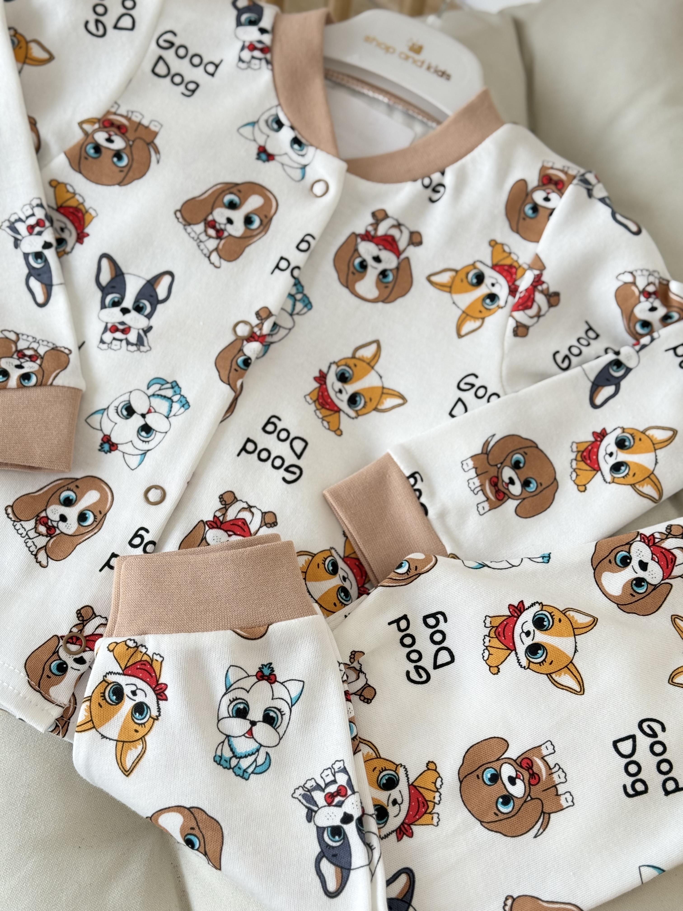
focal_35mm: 48
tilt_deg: -69.2
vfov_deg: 39.7
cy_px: 456
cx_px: 342
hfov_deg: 30.3
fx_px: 1263
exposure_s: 1/82
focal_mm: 6.76
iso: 100
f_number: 1.78
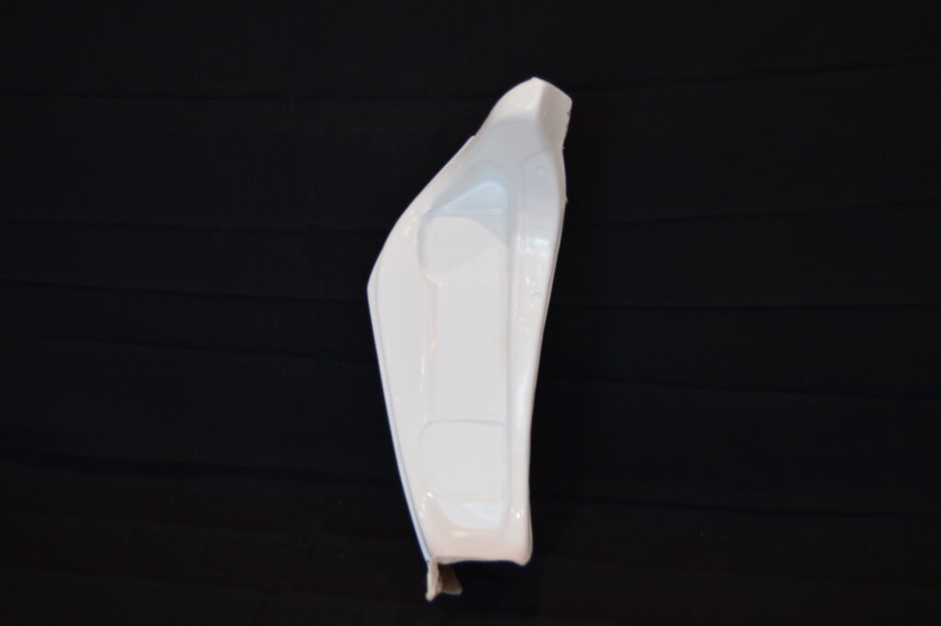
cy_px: 313
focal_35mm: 52
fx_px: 1371
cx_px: 470
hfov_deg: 37.9
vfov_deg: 25.7
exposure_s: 1/20
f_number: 4.5
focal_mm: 35
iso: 800
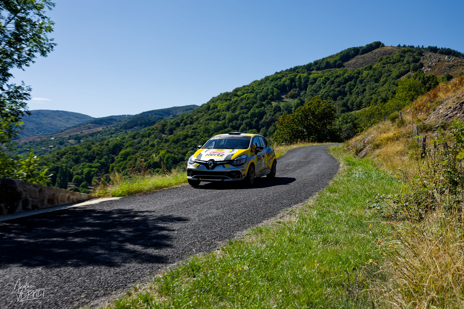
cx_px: 232
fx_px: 580
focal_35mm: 45
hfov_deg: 43.6
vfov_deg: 29.9
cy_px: 154
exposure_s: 1/400
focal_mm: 30
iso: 100
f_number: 9
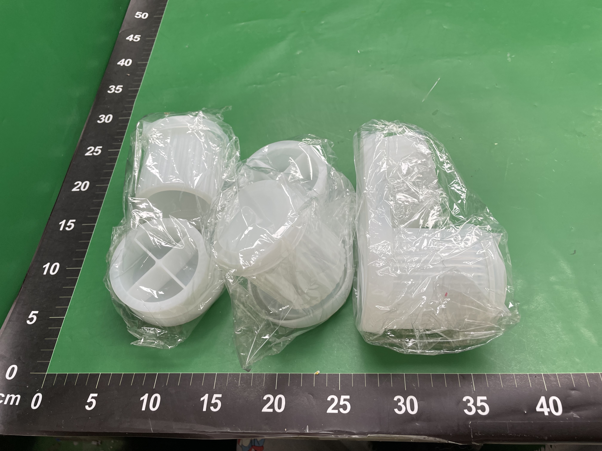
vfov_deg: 53.1
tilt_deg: -51.7
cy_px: 226
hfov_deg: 67.3
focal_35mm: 26
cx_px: 301
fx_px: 452
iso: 40
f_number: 1.6
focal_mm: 4.2
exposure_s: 1/121
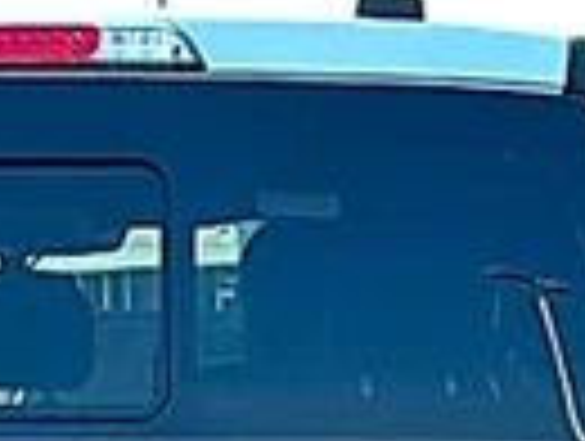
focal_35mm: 210
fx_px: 3555
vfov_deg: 6.8
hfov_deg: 9.4
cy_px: 988
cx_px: 27
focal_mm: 6.86
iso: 100
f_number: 1.78
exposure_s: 1/2604
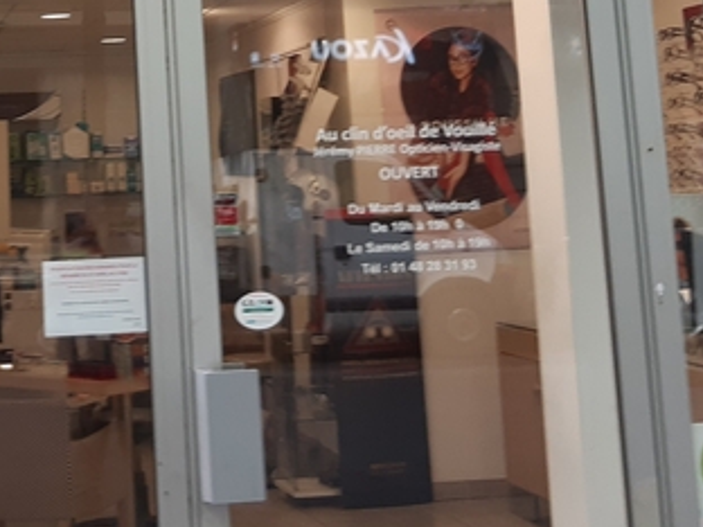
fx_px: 1625
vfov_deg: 17.7
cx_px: 45
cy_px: -86
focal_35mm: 80
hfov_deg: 23.6
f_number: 1.7
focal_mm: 3.92
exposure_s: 1/100
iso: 64
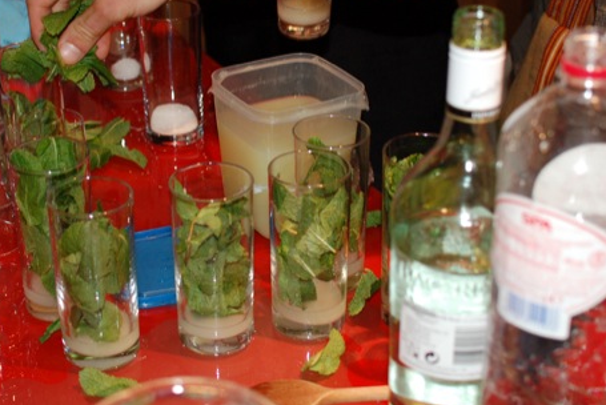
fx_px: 1241
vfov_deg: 18.5
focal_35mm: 74
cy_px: 139
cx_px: 265
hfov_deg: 27.4
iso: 800
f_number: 4
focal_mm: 35
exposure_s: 1/60
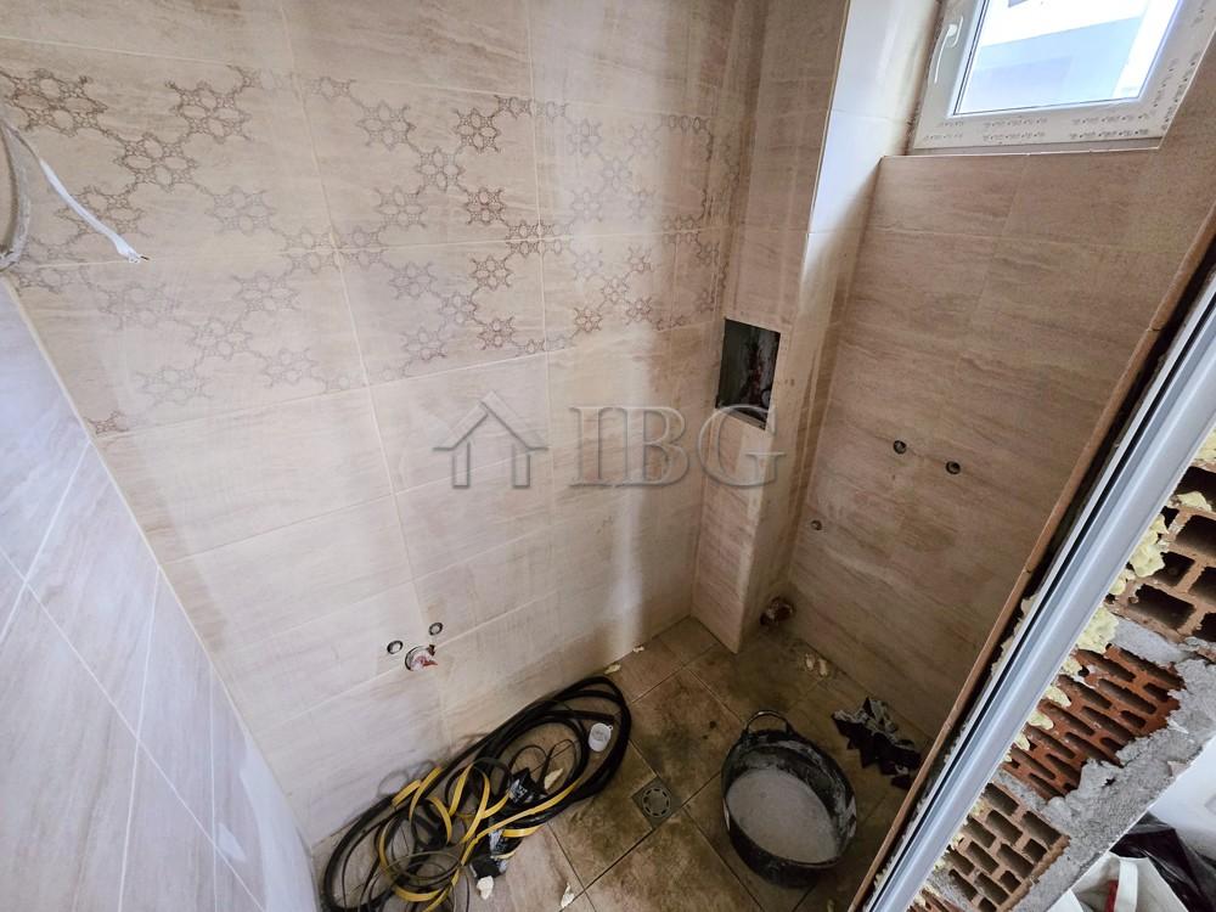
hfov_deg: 106.2
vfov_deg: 89.9
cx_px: 608
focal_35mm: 13
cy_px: 456
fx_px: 457
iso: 800
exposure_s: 1/50
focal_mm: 2.2
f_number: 2.2
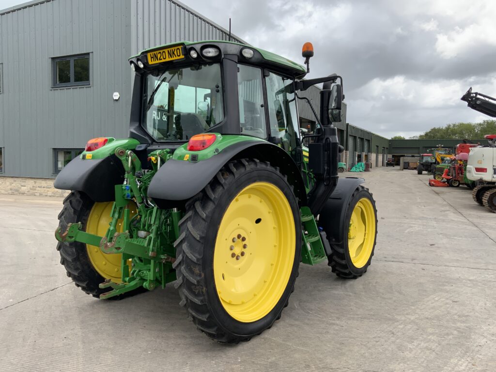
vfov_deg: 48.2
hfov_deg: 61.7
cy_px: 186
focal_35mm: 29
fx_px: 416
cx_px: 248
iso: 16
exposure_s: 1/792
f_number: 1.8
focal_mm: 3
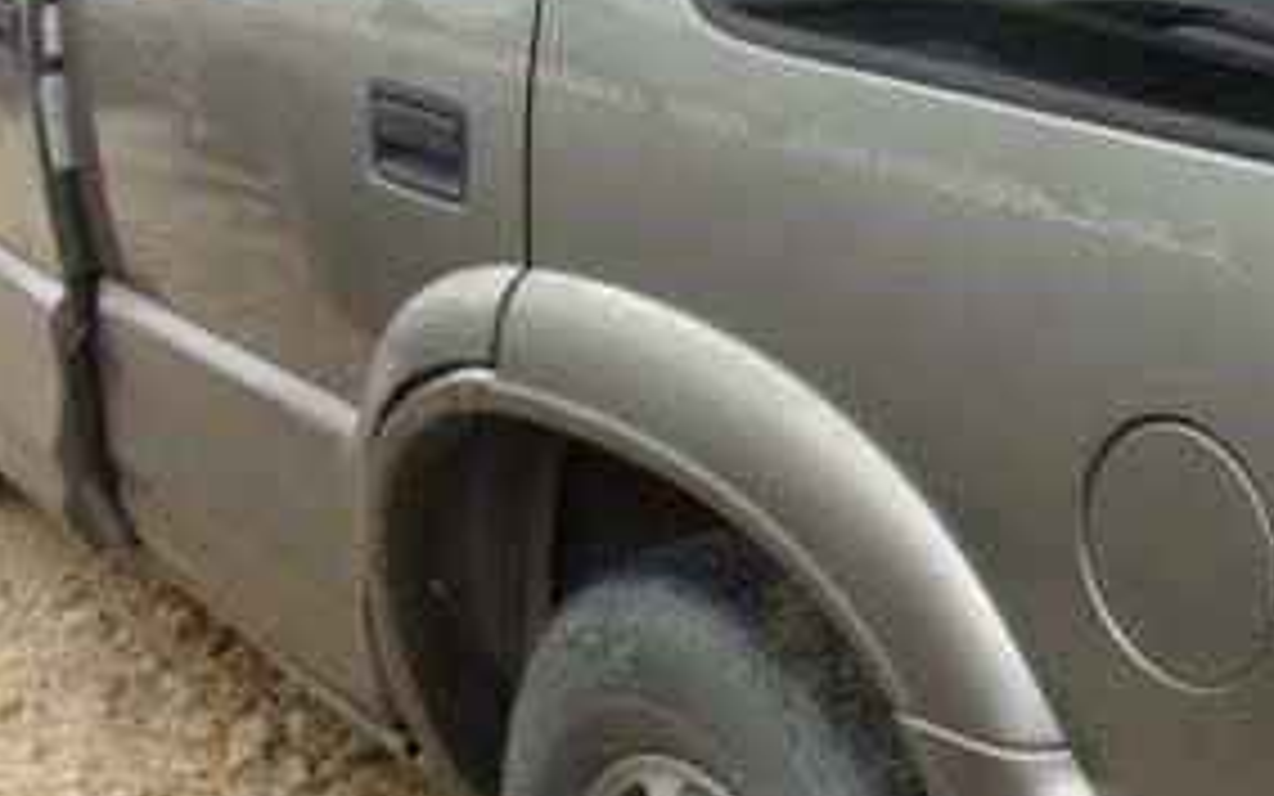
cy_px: 418
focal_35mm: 72
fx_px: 2500
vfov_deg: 18.1
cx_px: 1215
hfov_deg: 27.3
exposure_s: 1/320
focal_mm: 4.3
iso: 80
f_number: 3.3
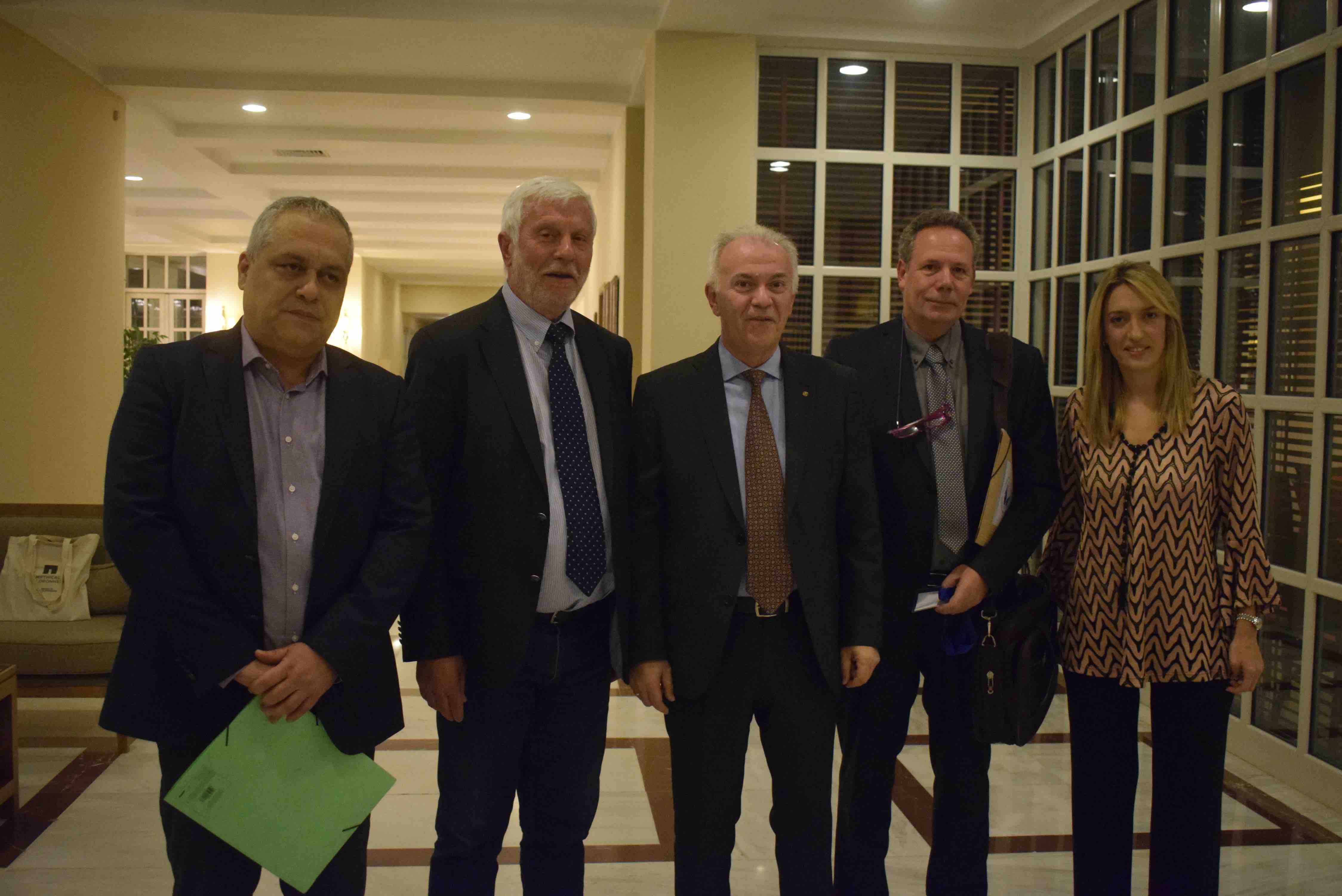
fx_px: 1342
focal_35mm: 36
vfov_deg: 36.9
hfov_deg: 53.1
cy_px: 448
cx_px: 671
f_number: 4
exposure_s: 1/60
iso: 5000
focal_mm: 24
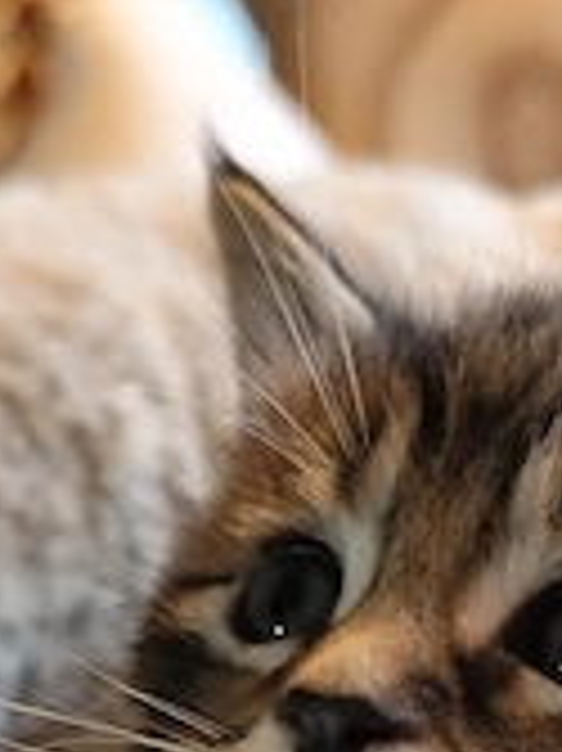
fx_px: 2384
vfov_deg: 17.3
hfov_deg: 13.4
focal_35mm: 110
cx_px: 423
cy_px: 824
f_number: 1.65
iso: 160
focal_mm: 6.19
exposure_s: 1/33.3
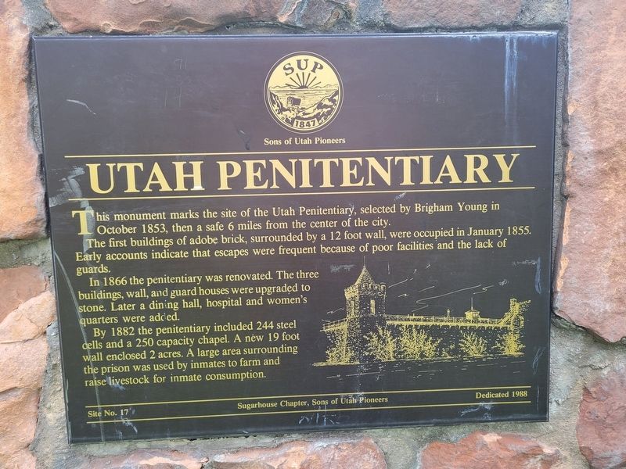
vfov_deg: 53.1
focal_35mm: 26
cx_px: 313
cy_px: 234
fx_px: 470
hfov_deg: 67.3
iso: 50
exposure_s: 1/120
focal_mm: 5.4
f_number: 1.8
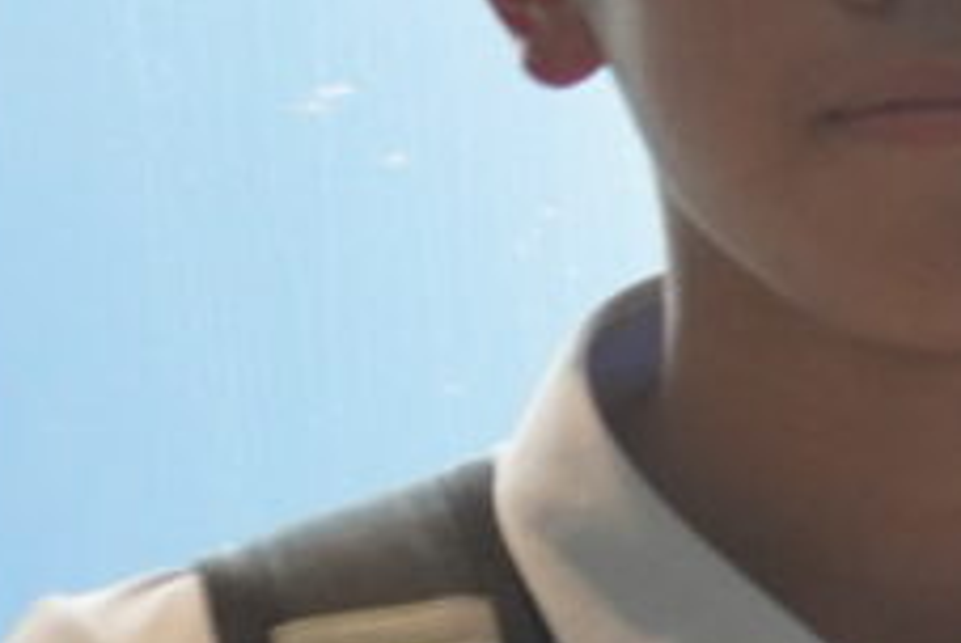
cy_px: 973
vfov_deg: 7.1
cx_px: 3205
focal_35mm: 190
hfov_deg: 8.4
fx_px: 5078
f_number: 4
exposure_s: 1/160
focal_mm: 16
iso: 800
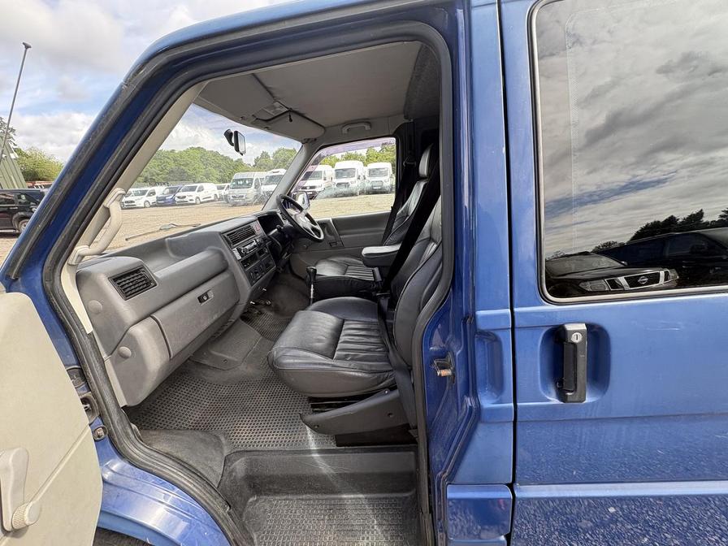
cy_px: 273
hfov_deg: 102.1
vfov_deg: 85.7
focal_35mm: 14
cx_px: 364
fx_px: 294
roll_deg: +4.0
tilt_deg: -17.8
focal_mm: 2.22
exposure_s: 1/117
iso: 40
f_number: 2.2
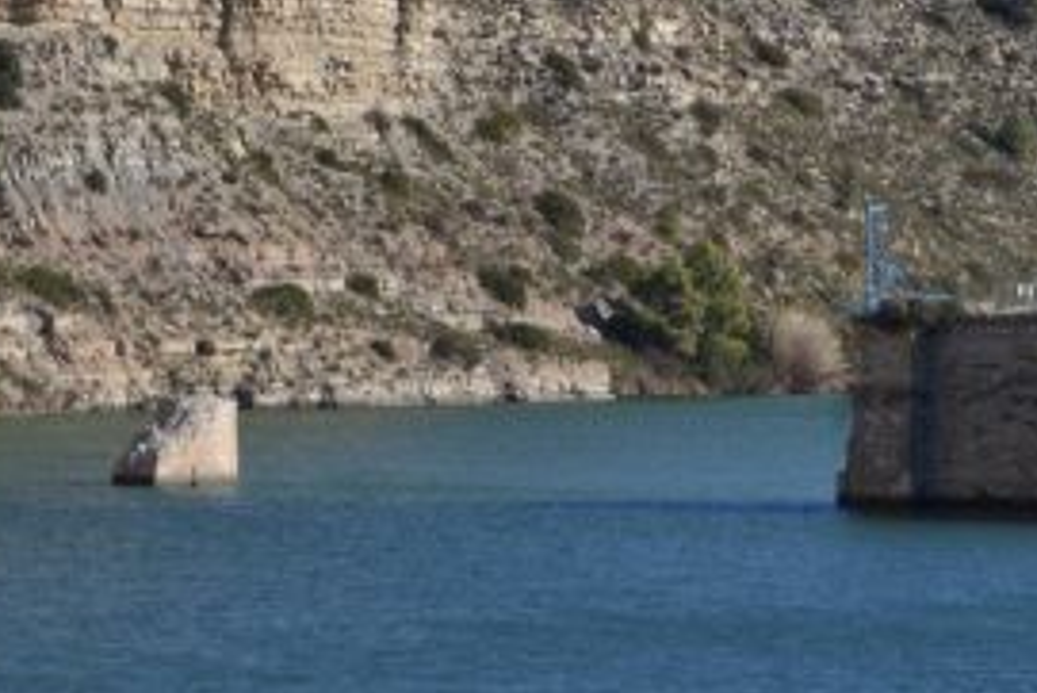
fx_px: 7017
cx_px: -115
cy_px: -147
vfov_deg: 5.6
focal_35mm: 243
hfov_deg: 8.4
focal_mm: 55
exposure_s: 1/800
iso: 100
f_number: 5.6
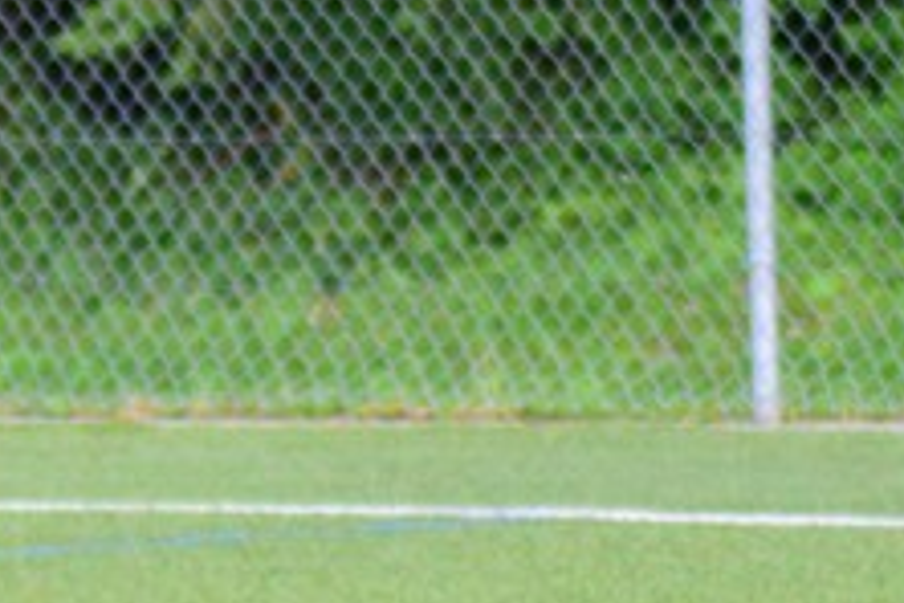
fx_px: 26013
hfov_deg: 2.0
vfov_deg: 1.3
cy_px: 267
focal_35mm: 1036
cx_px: -387
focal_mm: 150
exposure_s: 1/800
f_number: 4.2
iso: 2800
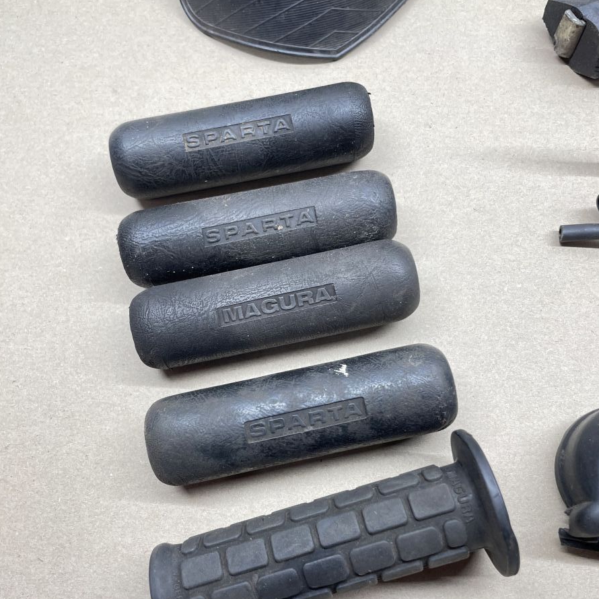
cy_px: 332
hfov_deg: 52.5
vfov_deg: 52.4
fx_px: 607
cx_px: 297
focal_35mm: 31
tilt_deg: -69.4
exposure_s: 1/50
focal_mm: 4.2
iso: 80
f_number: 1.6
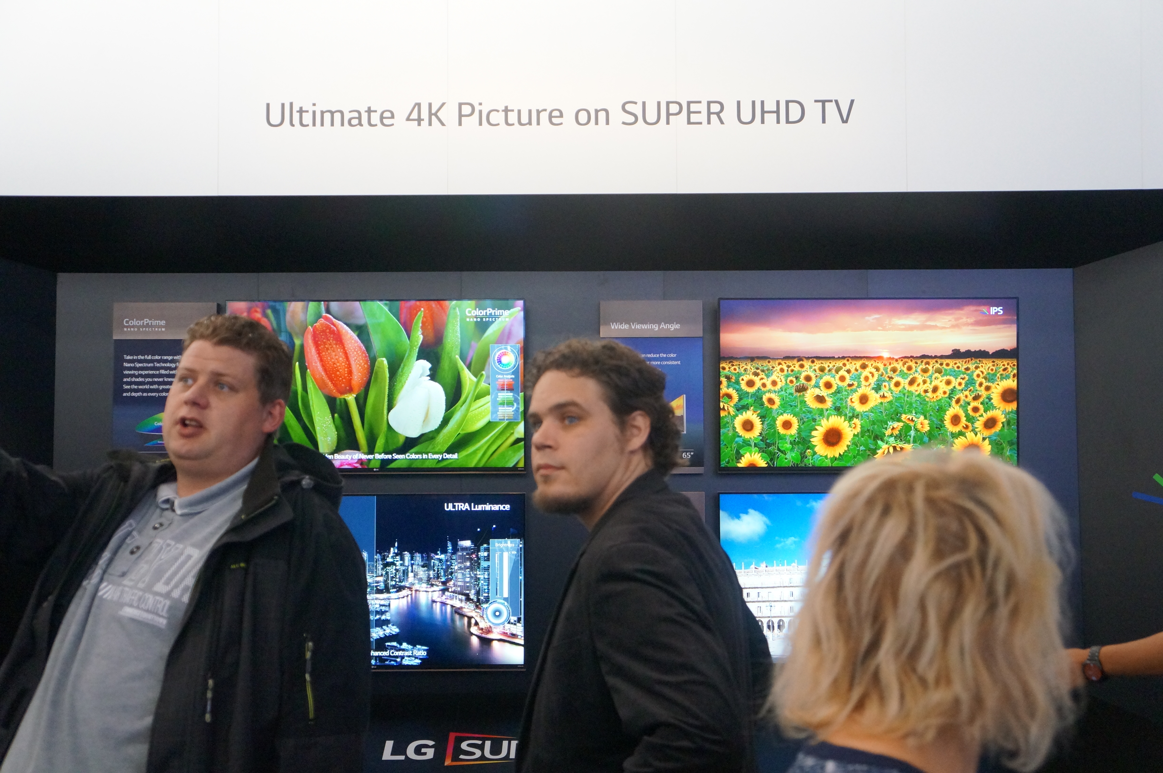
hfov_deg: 48.0
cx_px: 582
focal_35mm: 40
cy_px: 386
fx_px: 1307
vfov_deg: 32.9
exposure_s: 1/160
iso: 2500
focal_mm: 27
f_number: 4
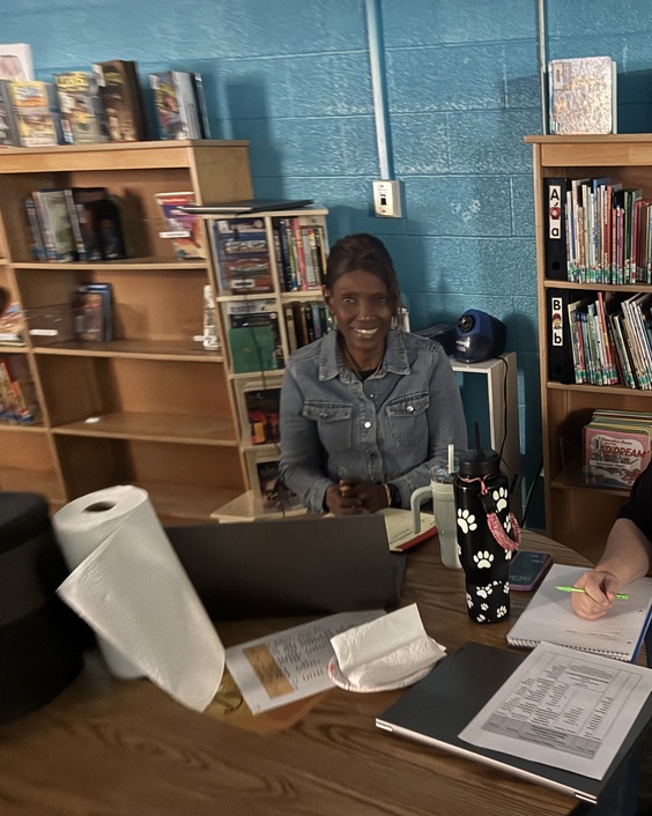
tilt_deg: -16.3
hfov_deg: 40.3
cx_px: 577
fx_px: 821
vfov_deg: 52.8
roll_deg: +0.9
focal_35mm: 34
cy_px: 439
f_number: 1.78
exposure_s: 1/20
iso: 1600
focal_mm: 6.76
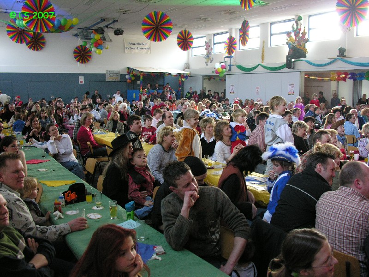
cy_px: 138
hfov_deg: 52.6
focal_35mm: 35
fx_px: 373
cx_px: 184
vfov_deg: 40.7
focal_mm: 8.9
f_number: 2.8
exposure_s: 1/30
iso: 200
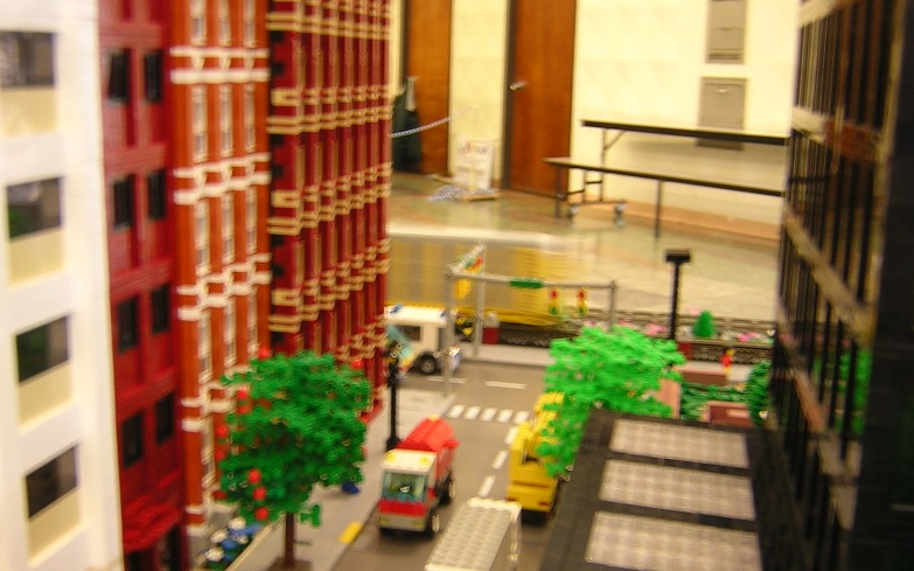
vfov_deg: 32.7
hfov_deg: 50.4
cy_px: 276
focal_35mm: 39
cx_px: 454
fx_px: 971
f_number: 2.6
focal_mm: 4.7
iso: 100
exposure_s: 1/7.5
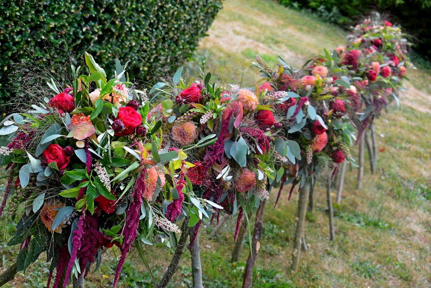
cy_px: 144
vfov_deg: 15.5
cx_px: 216
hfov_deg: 23.1
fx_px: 1053
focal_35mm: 88
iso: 360
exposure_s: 1/500
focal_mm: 32.8
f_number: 3.8
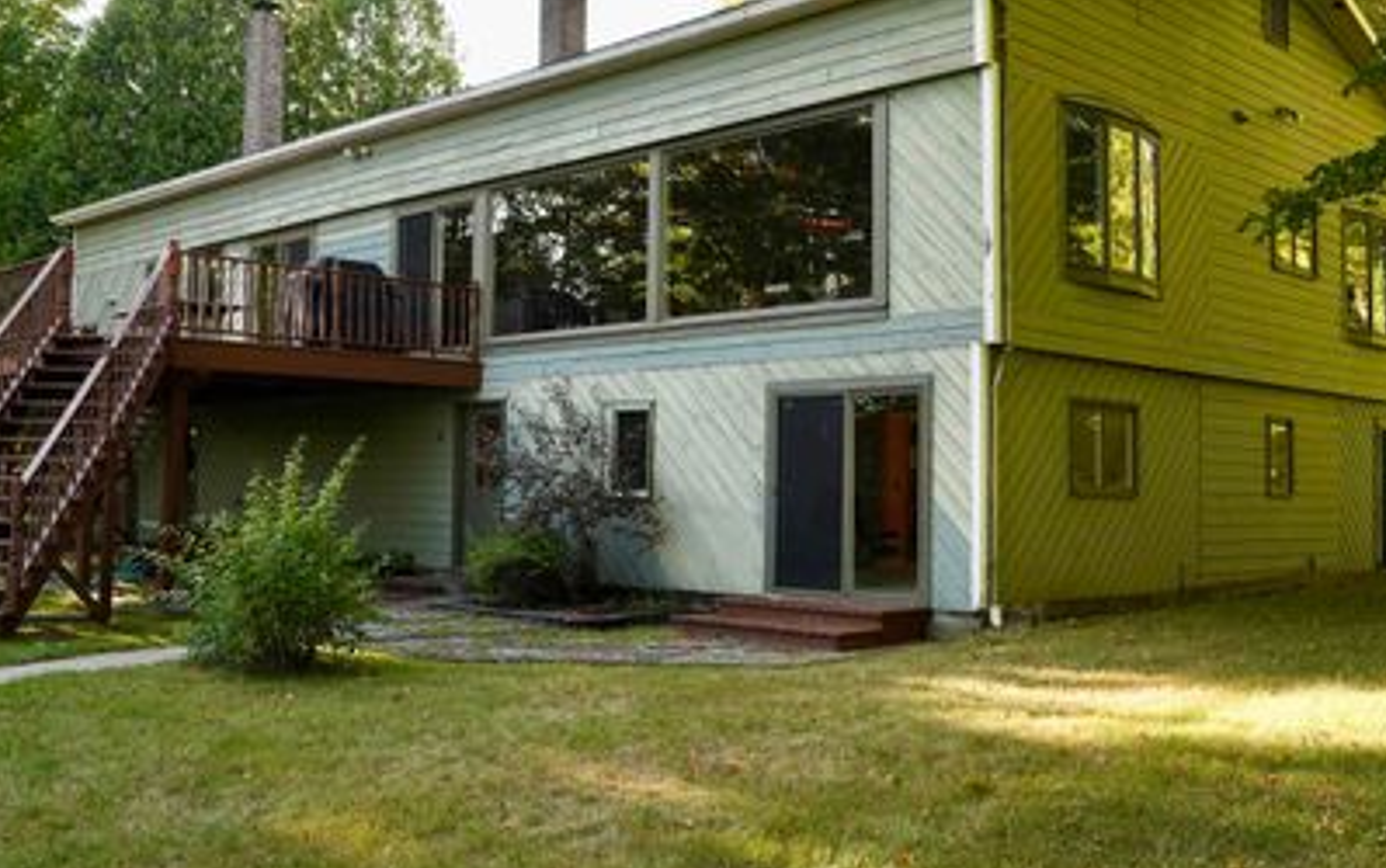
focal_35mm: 37
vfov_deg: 34.5
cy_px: 408
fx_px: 1399
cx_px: 667
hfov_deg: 52.7
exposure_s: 1/250
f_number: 8
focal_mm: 29
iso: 1600
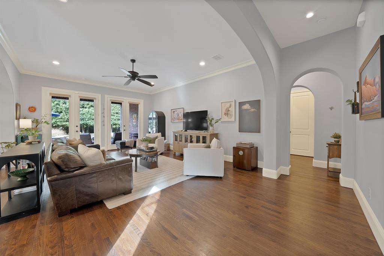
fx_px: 128
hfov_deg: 112.6
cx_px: 192
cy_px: 128
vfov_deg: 90.1
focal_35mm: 12
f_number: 9
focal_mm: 12
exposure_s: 1/1.25
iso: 640
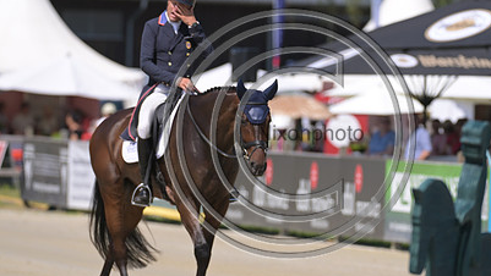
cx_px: 275
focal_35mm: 500
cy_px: 117
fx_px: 6513
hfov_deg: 4.3
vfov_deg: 2.4
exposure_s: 1/1250
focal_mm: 330
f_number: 5
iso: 180
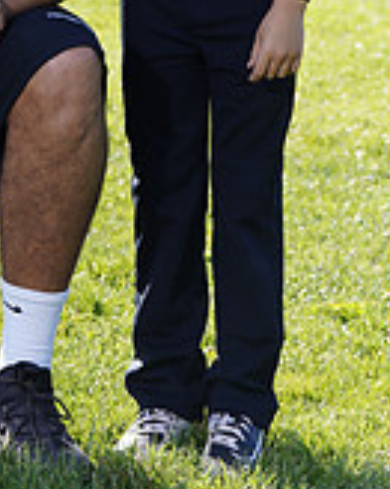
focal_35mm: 256
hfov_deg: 6.0
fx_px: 3697
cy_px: -280
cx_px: -174
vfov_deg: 7.4
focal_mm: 77
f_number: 5
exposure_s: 1/250
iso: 100
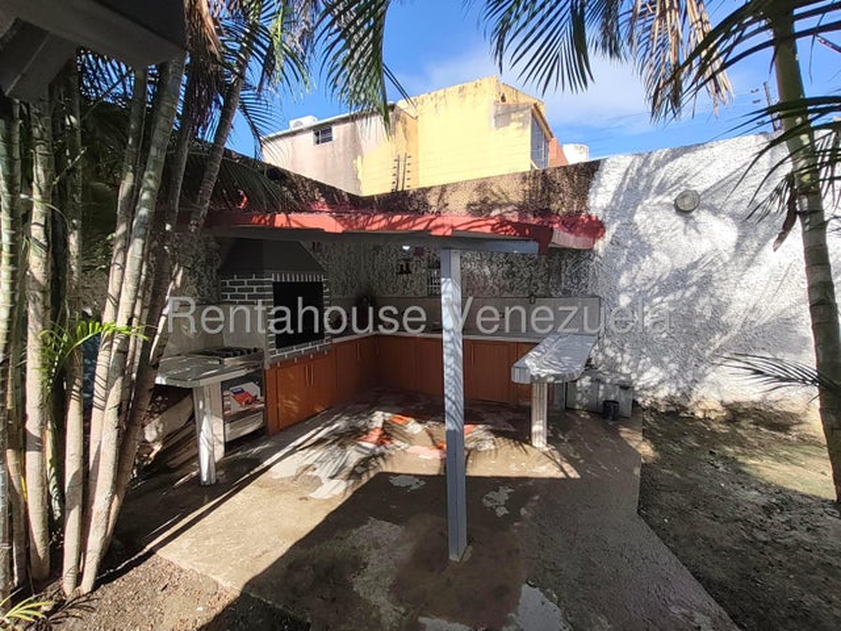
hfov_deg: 98.2
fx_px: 364
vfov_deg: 81.7
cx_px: 420
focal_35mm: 15
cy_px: 316
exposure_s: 1/954
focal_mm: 1.67
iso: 50
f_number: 2.2
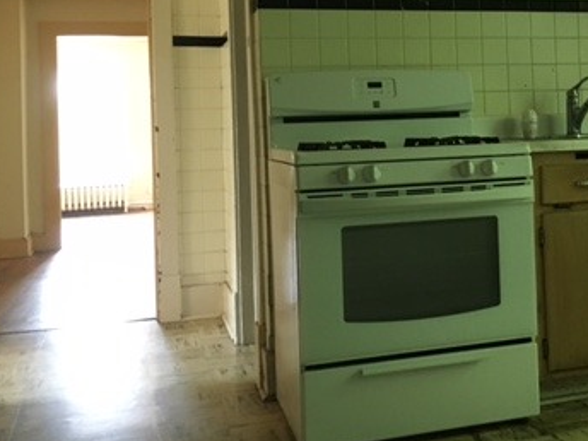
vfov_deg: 26.7
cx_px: 499
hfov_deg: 34.1
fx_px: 917
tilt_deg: +1.8
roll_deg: +2.9
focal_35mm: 54
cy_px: 118
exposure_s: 1/30
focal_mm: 4.15
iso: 160
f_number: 2.2
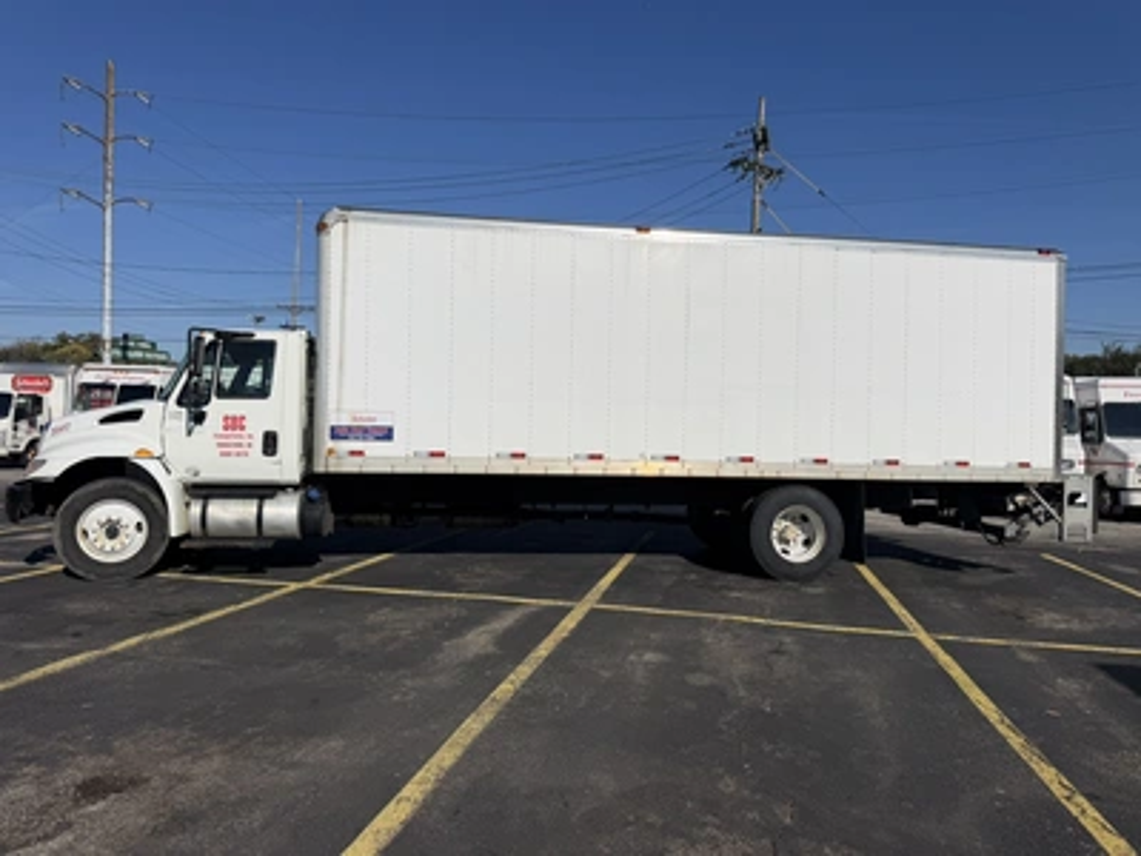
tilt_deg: +0.0
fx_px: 791
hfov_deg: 71.6
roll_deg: -0.8
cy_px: 428
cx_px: 570
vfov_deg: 56.8
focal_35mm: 24
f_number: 1.78
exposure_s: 1/17544
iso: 80
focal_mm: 6.76
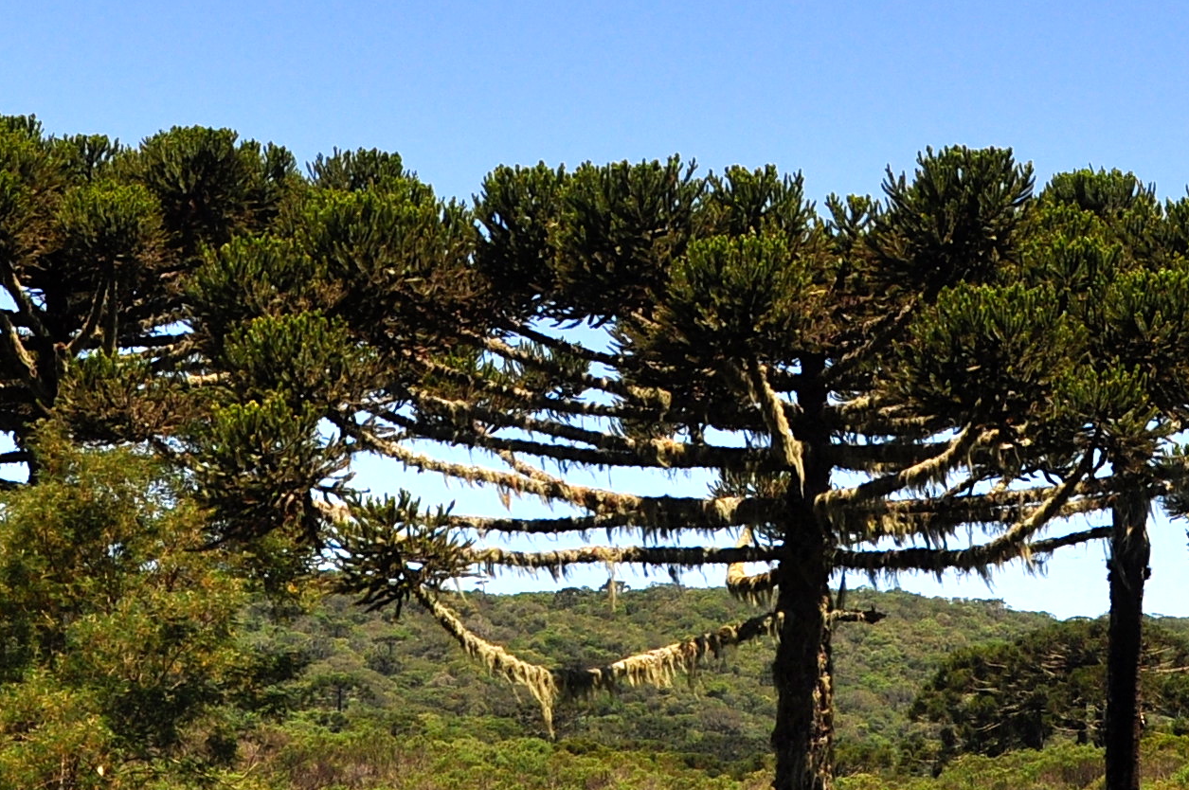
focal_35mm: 123
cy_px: 36
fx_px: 4058
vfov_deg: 11.0
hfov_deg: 16.7
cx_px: 665
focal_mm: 24
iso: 200
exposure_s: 1/1600
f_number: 6.3
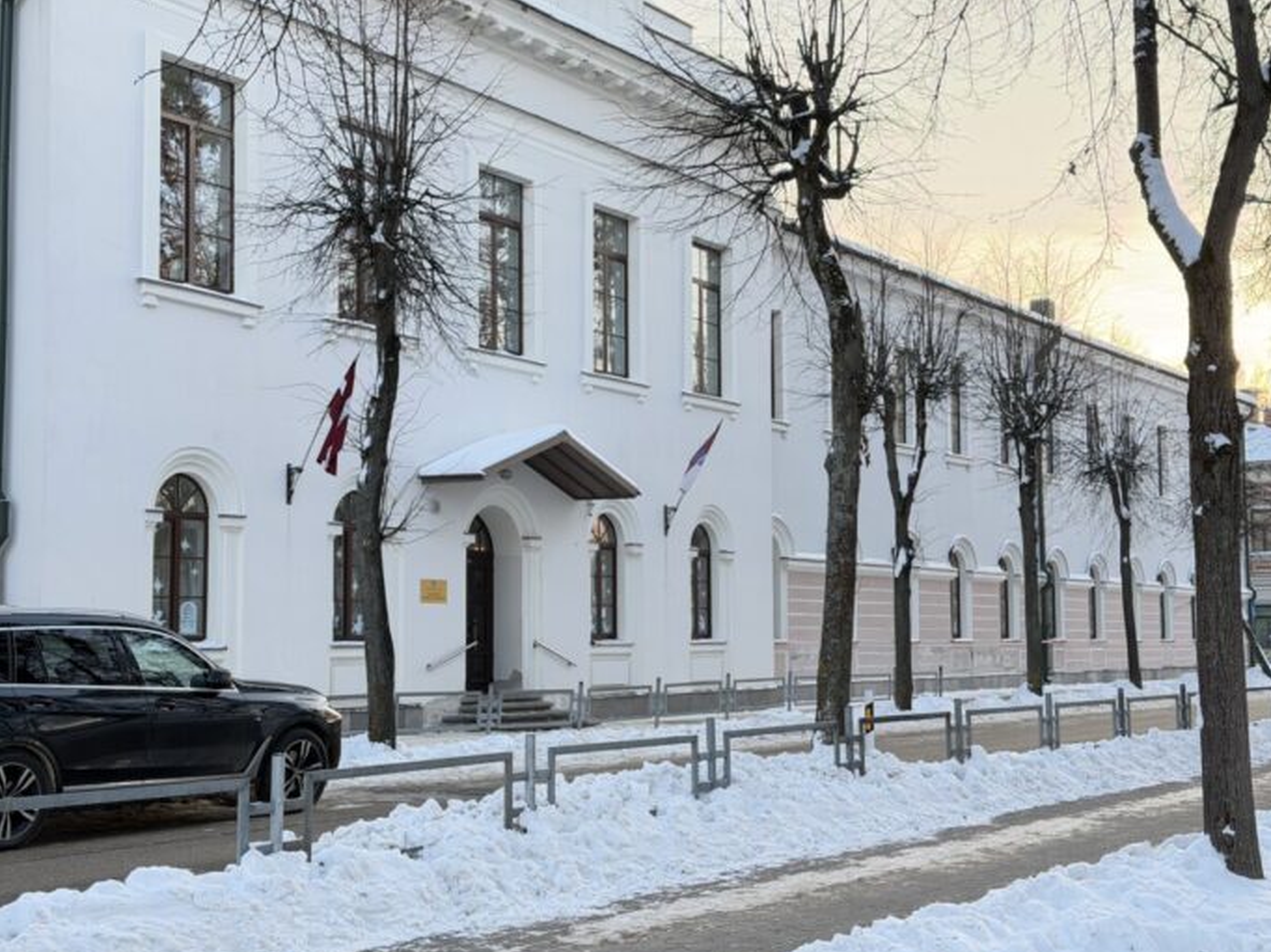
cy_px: 483
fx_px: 1799
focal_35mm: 49
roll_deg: +0.3
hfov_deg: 38.9
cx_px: 645
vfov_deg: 29.7
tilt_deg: +5.4
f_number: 1.78
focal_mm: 6.76
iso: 80
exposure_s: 1/291
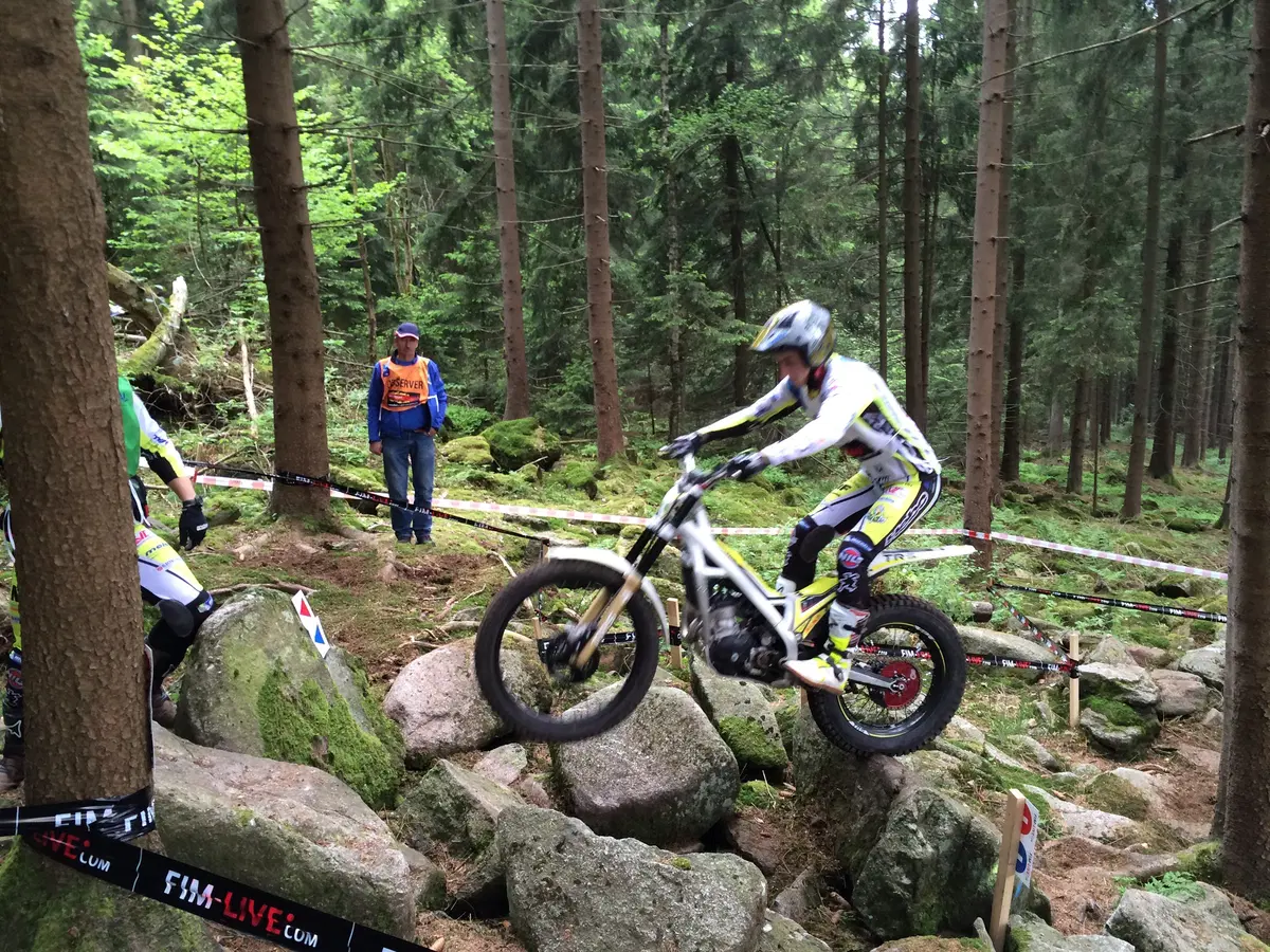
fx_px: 1064
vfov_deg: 48.2
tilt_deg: -14.6
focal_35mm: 29
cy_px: 476
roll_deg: +2.2
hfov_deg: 61.7
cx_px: 635
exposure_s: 1/33
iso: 40
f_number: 2.2
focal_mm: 4.15
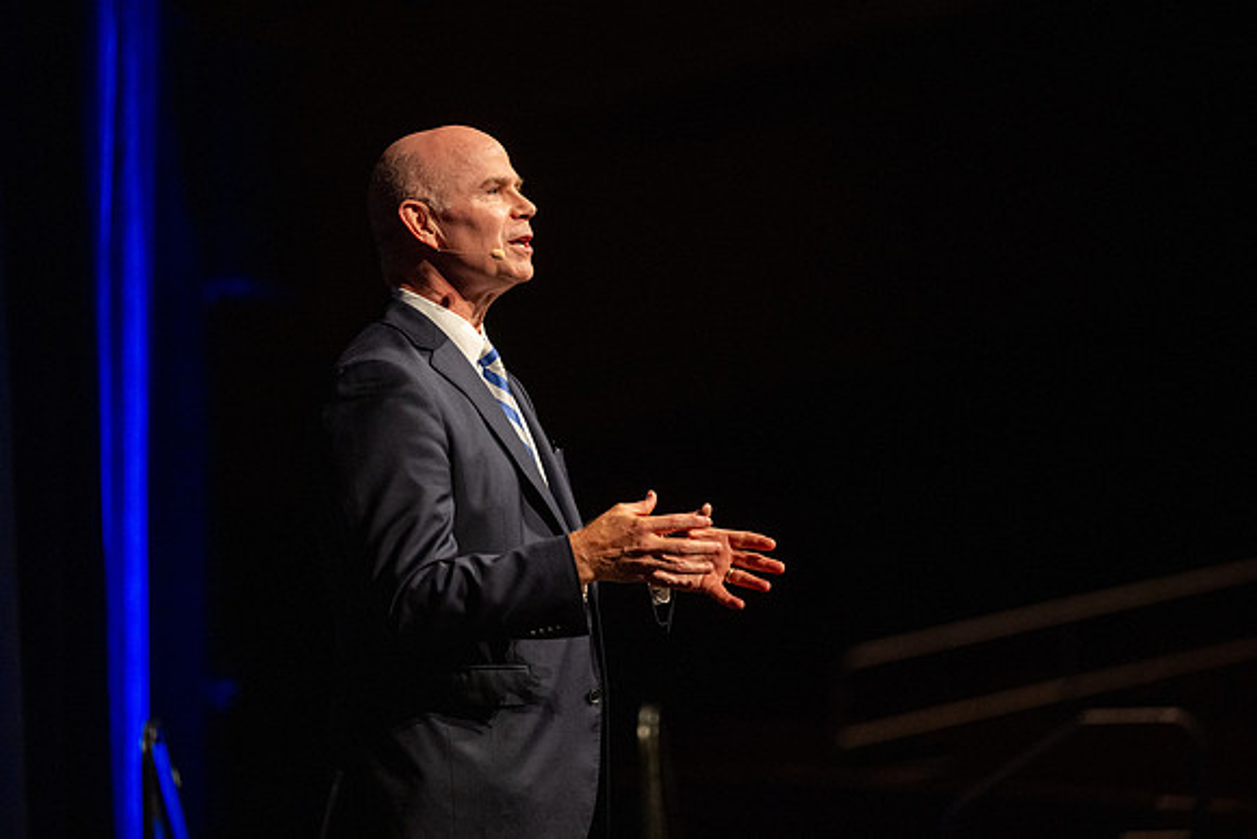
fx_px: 6985
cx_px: 628
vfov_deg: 6.9
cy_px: 420
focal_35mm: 200
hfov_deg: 10.3
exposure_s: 1/320
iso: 2000
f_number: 2.8
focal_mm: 200
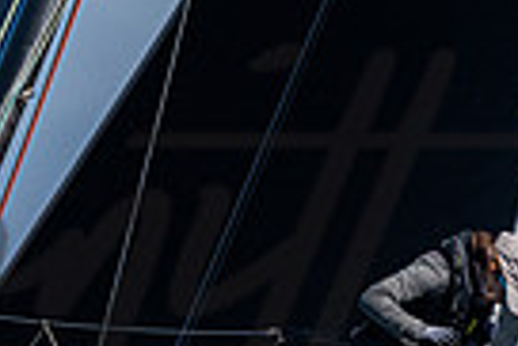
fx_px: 30983
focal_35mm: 2151
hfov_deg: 1.0
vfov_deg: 0.6
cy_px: 59
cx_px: 133
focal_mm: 400
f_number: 5.6
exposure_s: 1/5000
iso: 400
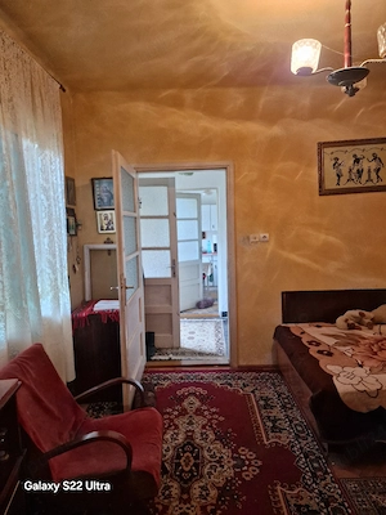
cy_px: 258
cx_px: 193
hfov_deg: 58.9
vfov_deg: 73.9
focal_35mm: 23
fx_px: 342
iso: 400
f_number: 1.8
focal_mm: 6.4
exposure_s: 1/100
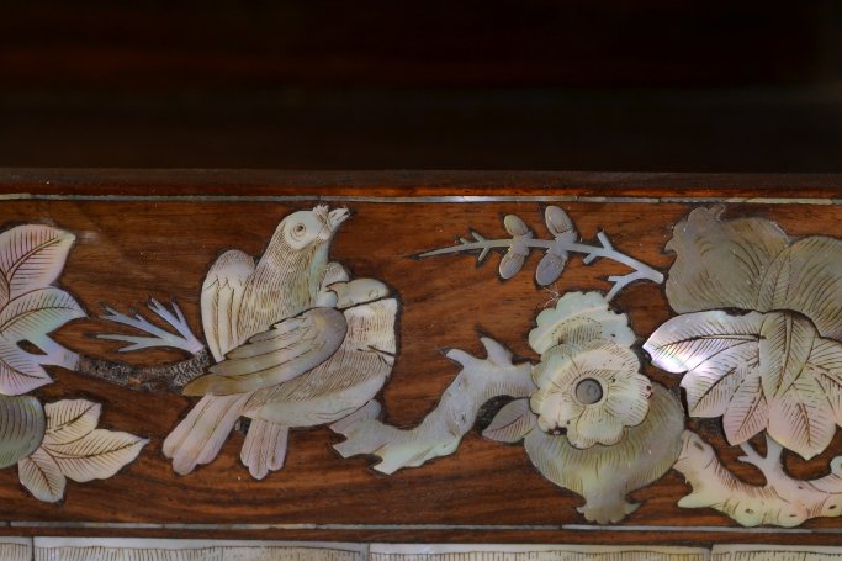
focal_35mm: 116
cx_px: 256
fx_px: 2712
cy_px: 430
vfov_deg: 11.8
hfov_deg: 17.6
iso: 100
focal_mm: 44
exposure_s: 1/200
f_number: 7.1
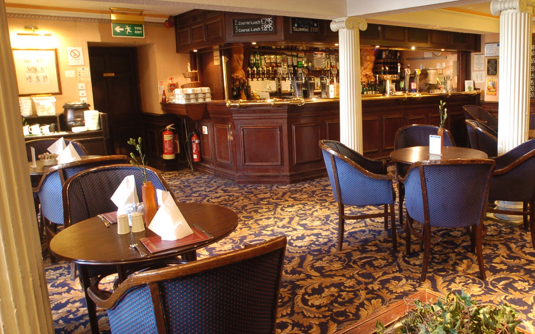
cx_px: 359
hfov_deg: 62.9
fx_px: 423
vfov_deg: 43.1
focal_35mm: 29
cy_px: 145
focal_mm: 14
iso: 400
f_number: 7.1
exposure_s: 1/1.6
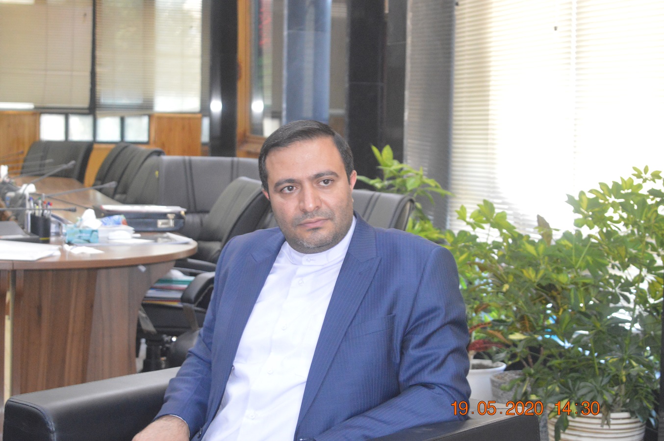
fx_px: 1520
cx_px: 332
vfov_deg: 16.5
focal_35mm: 82
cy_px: 220
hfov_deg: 24.6
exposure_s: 1/50
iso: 3200
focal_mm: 55
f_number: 6.3
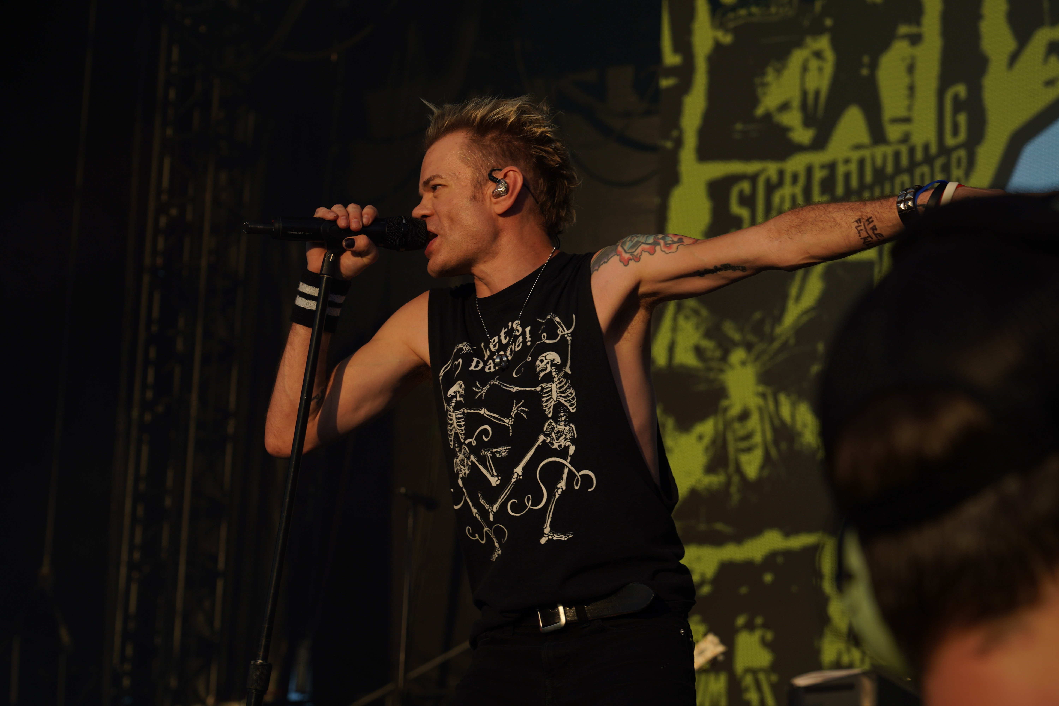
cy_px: 353
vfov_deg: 13.0
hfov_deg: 19.5
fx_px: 3089
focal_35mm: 105
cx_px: 530
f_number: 8
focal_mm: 105
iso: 100
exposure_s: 1/500
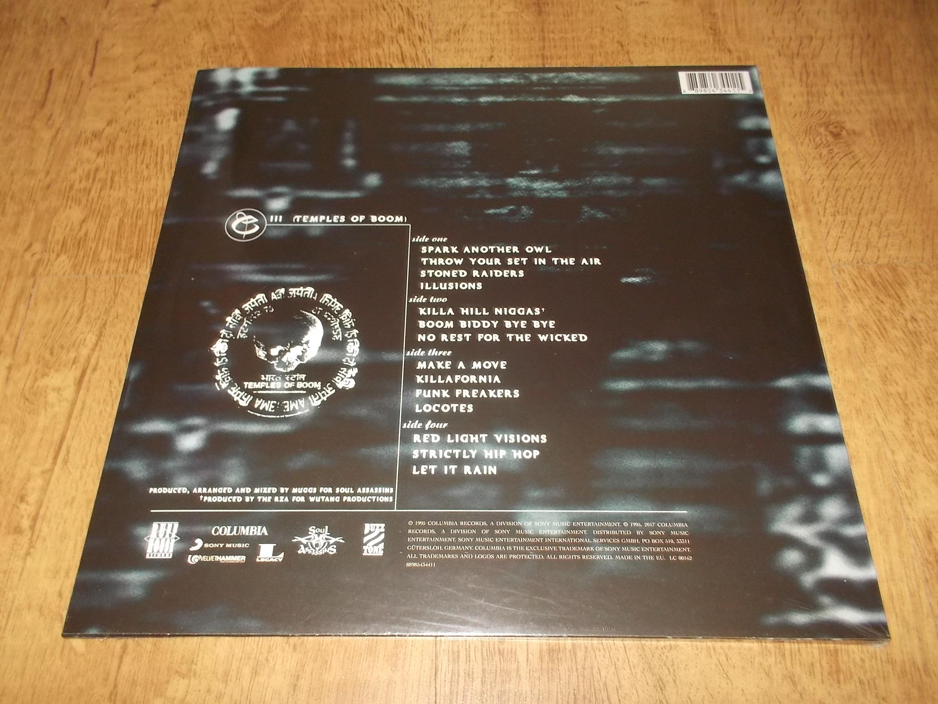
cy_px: 352
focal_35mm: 29
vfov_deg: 48.2
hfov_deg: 61.7
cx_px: 469
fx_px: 786
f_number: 3.3
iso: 200
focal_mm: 4.1
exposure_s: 1/30
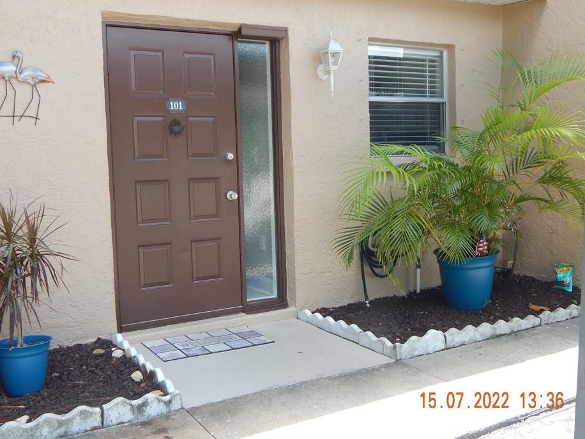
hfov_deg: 49.0
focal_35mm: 38
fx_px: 642
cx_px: 293
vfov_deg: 37.7
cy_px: 206
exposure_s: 1/200
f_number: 3.3
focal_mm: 6.1
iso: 125
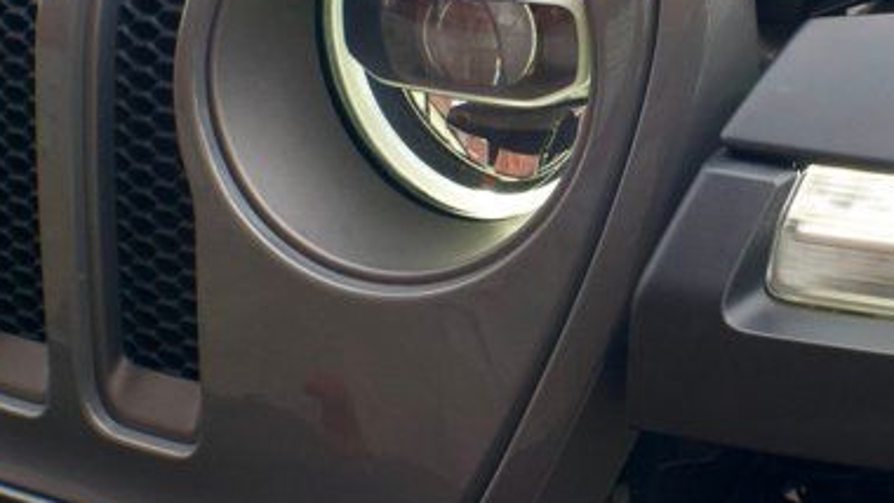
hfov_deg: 16.2
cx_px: 645
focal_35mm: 132
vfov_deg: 9.2
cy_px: 128
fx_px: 3130
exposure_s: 1/250
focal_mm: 50
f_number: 8
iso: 1000
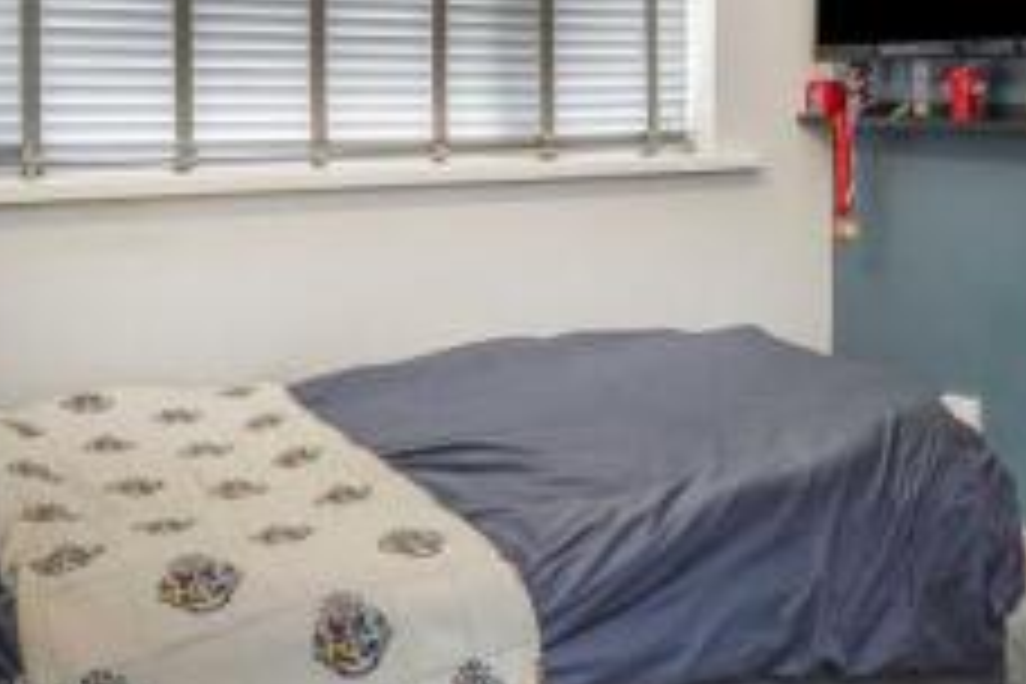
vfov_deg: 28.5
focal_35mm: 46
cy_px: 115
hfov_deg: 39.7
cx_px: 916
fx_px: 1311
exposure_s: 1/10
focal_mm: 16
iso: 400
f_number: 9
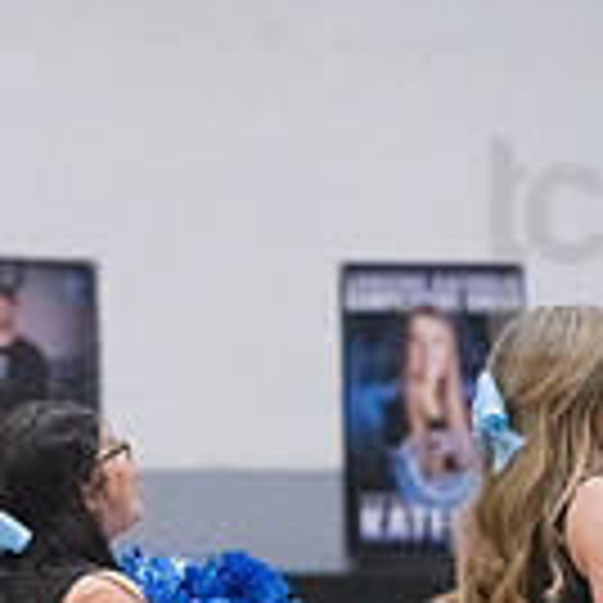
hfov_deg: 3.1
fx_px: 11253
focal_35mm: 571
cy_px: 742
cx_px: 99
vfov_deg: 3.1
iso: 10000
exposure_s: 1/1600
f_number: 4.5
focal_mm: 200
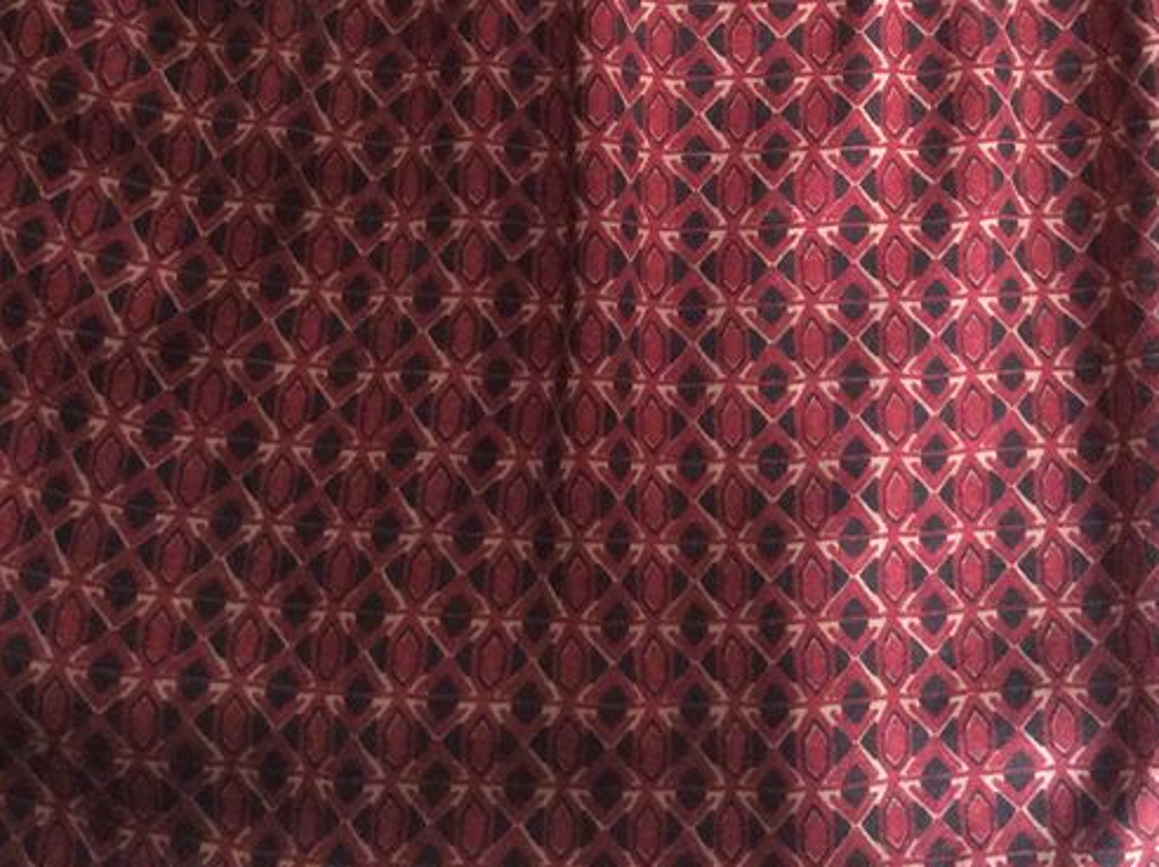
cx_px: 836
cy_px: 105
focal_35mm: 65
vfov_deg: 22.1
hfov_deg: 29.5
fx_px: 2174
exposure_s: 1/17
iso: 320
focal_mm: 3.3
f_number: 2.4
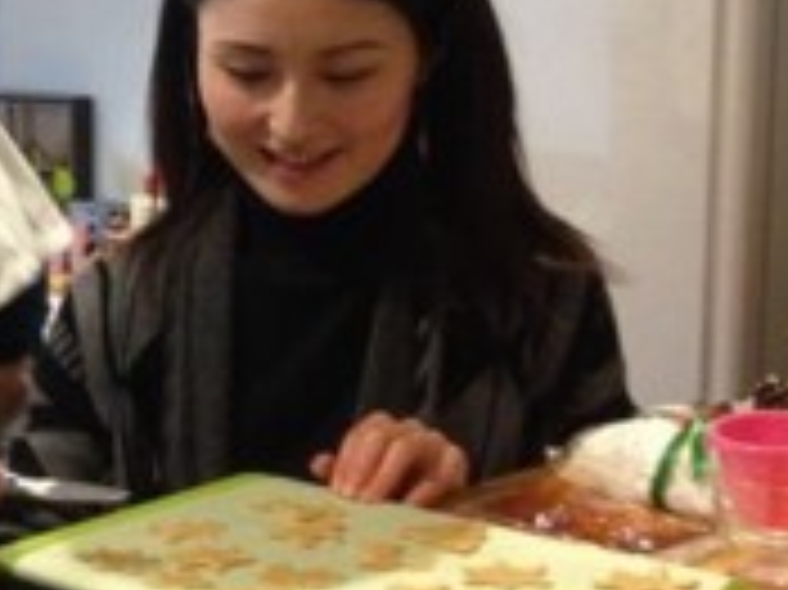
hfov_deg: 21.6
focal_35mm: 85
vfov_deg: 17.3
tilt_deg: -11.2
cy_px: 302
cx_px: -122
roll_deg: +1.2
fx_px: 1934
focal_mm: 4.12
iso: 400
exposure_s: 1/15
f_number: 2.4
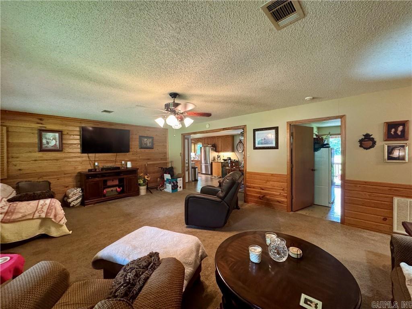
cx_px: 206
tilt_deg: -0.9
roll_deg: +0.2
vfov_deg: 85.7
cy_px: 154
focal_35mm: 14
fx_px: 167
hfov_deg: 102.1
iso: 800
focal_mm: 2.22
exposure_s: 1/60
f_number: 2.2
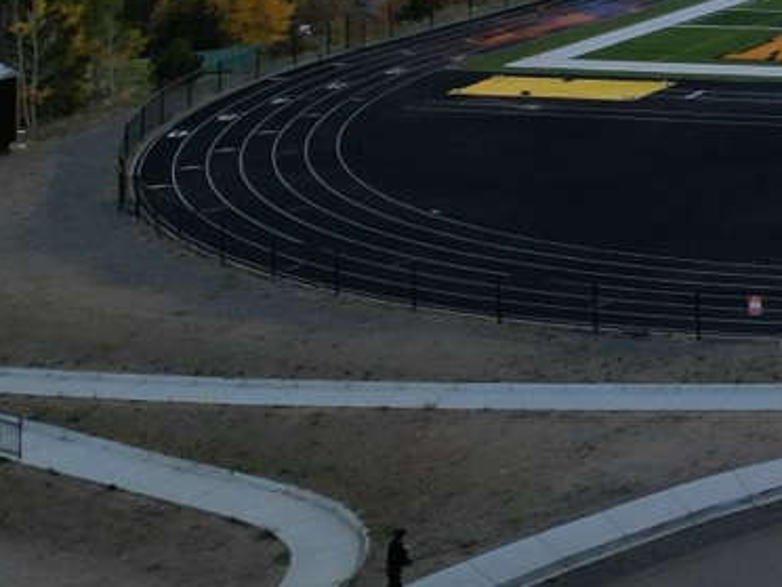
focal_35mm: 99
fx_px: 2236
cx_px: 1274
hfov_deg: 17.3
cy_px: -400
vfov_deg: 13.7
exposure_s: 1/400
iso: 100
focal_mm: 6.72
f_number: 1.7
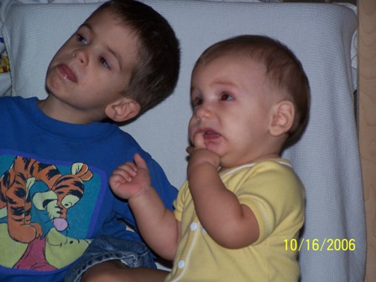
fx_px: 1836
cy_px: 141
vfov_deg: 8.8
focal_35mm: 169
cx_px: 188
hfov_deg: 11.7
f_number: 3.2
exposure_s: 1/125
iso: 80
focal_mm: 28
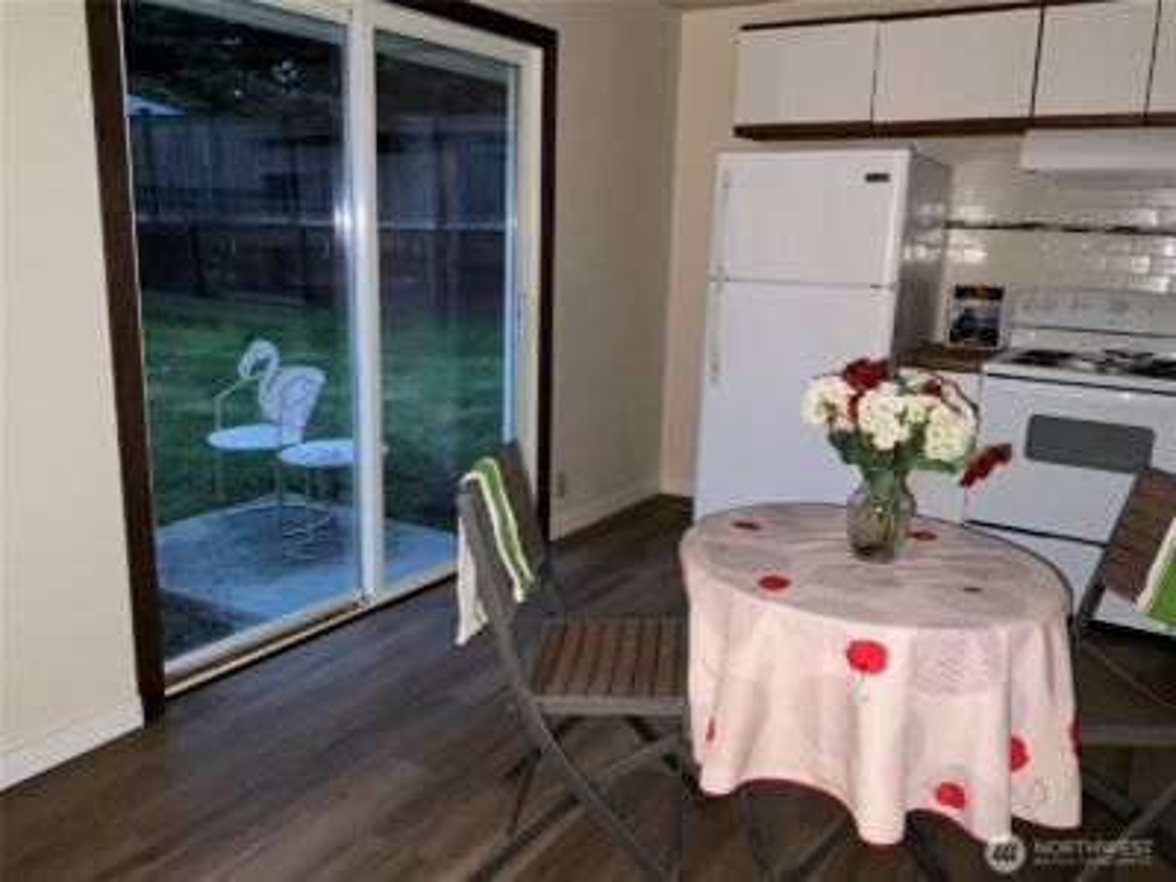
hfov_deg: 61.7
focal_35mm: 29
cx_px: 588
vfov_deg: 48.2
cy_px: 441
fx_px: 985
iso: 160
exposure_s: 1/16
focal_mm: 3
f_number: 1.8
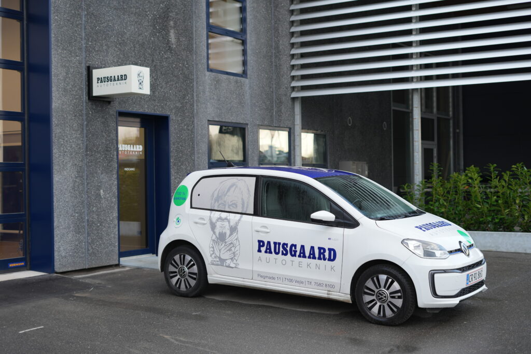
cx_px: 266
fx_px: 738
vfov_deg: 27.0
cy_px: 177
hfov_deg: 39.6
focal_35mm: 50
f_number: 2.8
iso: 100
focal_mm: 50
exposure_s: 1/100
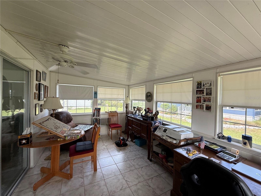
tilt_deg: +0.7
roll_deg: -1.7
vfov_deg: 85.7
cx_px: 130
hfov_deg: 102.1
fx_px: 106
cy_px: 98
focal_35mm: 14
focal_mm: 2.22
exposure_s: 1/99
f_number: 2.2
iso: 80
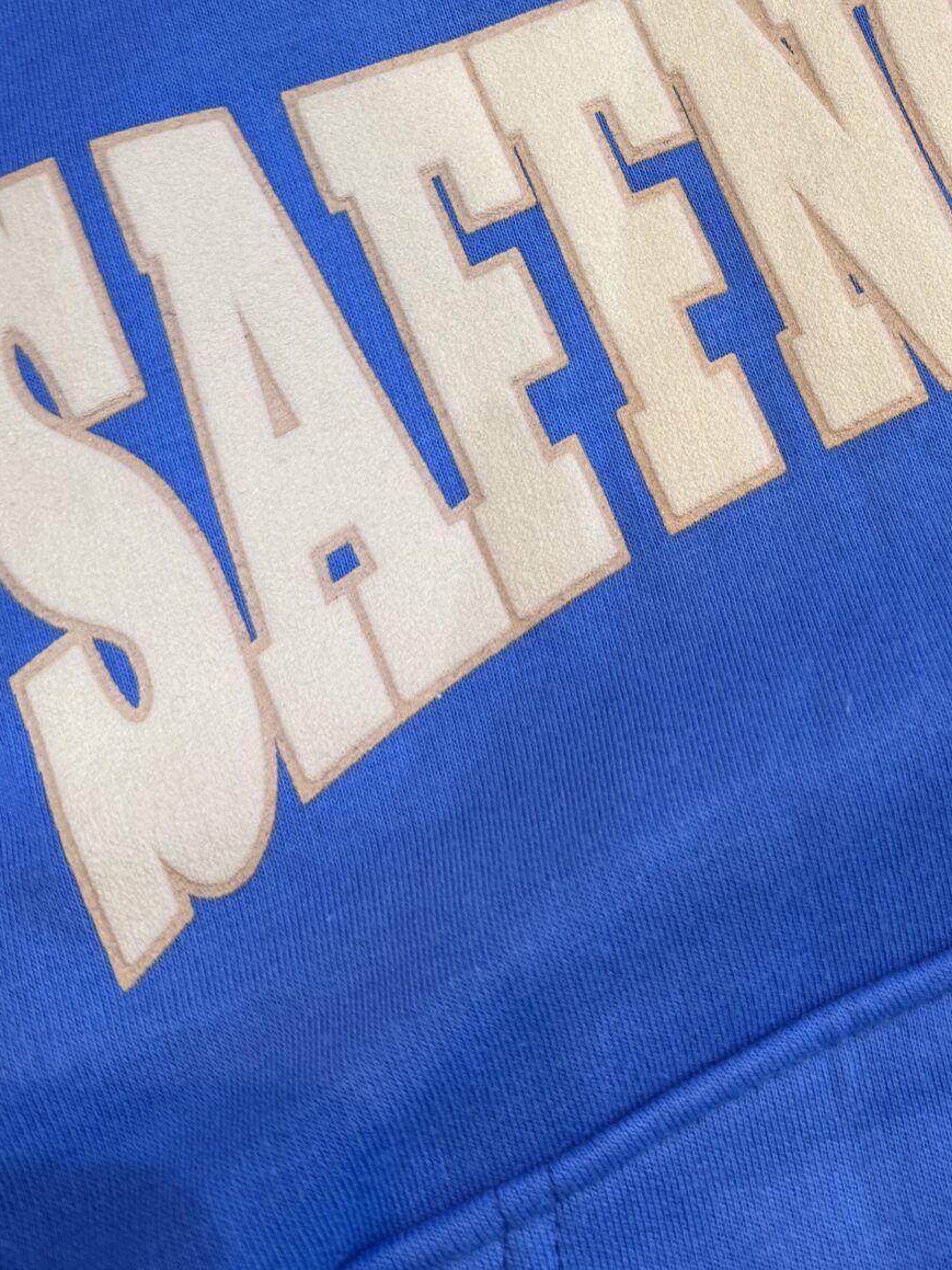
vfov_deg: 33.7
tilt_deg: -70.7
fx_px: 1944
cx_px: 838
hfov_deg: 26.7
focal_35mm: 53
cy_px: 69
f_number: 1.78
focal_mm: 6.76
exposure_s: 1/100
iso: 100
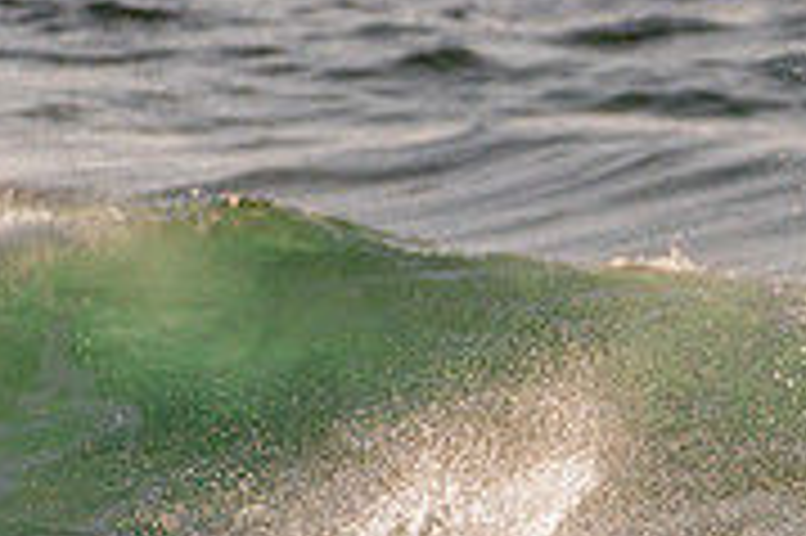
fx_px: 44400
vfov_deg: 0.7
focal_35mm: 1985
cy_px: 747
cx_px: 1260
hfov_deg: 1.0
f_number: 5.6
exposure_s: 1/2000
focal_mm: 500
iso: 220
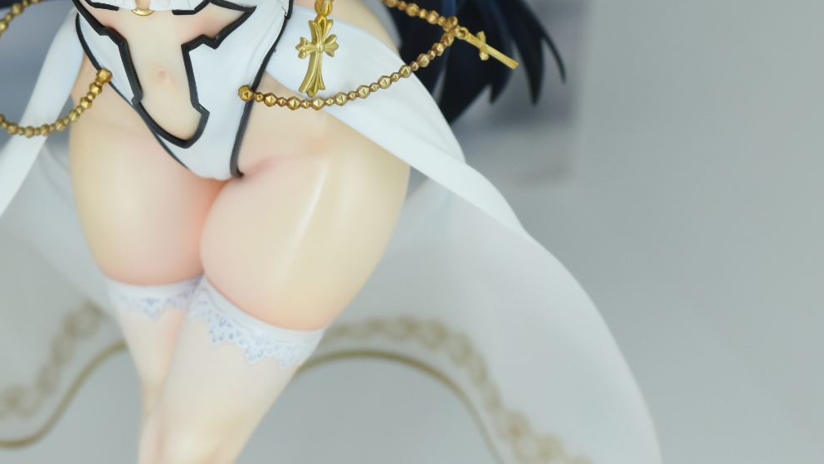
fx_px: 2688
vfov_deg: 9.9
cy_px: 174
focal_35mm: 123
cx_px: 209
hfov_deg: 17.3
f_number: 8
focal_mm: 48
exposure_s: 1/250
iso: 640
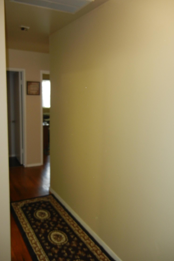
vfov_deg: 58.7
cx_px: 91
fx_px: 232
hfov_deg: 41.1
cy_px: 130
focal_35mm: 32
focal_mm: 5.4
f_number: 3.5
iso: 200
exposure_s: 1/30
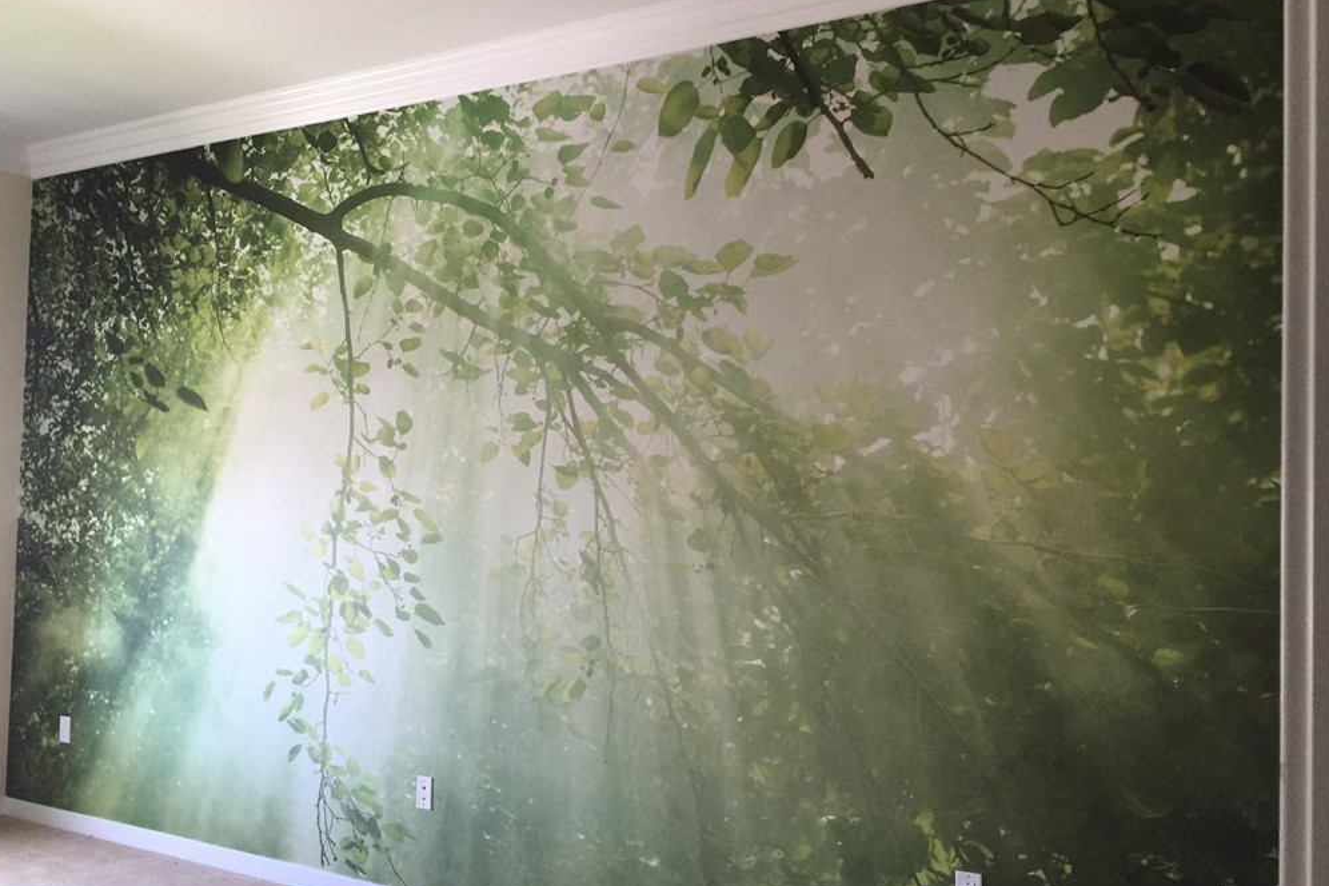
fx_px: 1144
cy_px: 478
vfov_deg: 42.3
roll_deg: -1.8
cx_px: 650
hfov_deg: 60.3
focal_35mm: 31
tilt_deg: +2.7
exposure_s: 1/30
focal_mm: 4.15
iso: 50
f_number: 2.2
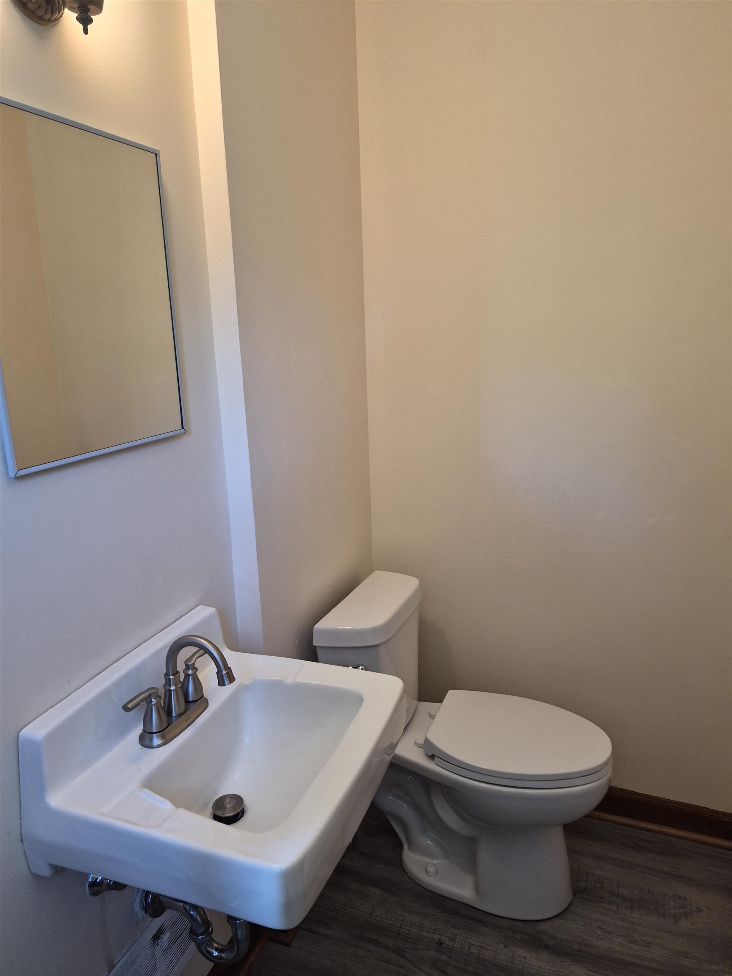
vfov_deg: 73.9
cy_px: 488
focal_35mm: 23
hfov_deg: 58.9
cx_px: 366
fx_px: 648
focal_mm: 5.4
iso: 320
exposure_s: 1/120
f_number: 1.8
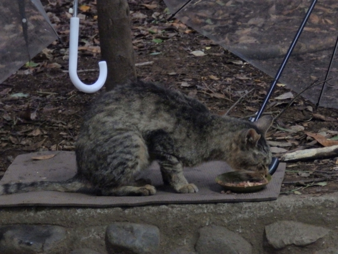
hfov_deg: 10.4
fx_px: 1855
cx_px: 169
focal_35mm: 190
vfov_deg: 7.8
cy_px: 127
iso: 1600
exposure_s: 1/8
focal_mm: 34
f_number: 5.5
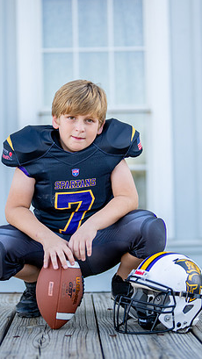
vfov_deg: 25.9
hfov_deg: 14.7
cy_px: 180
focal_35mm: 82
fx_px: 781
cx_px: 88
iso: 100
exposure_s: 1/1600
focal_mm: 50
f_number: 1.2
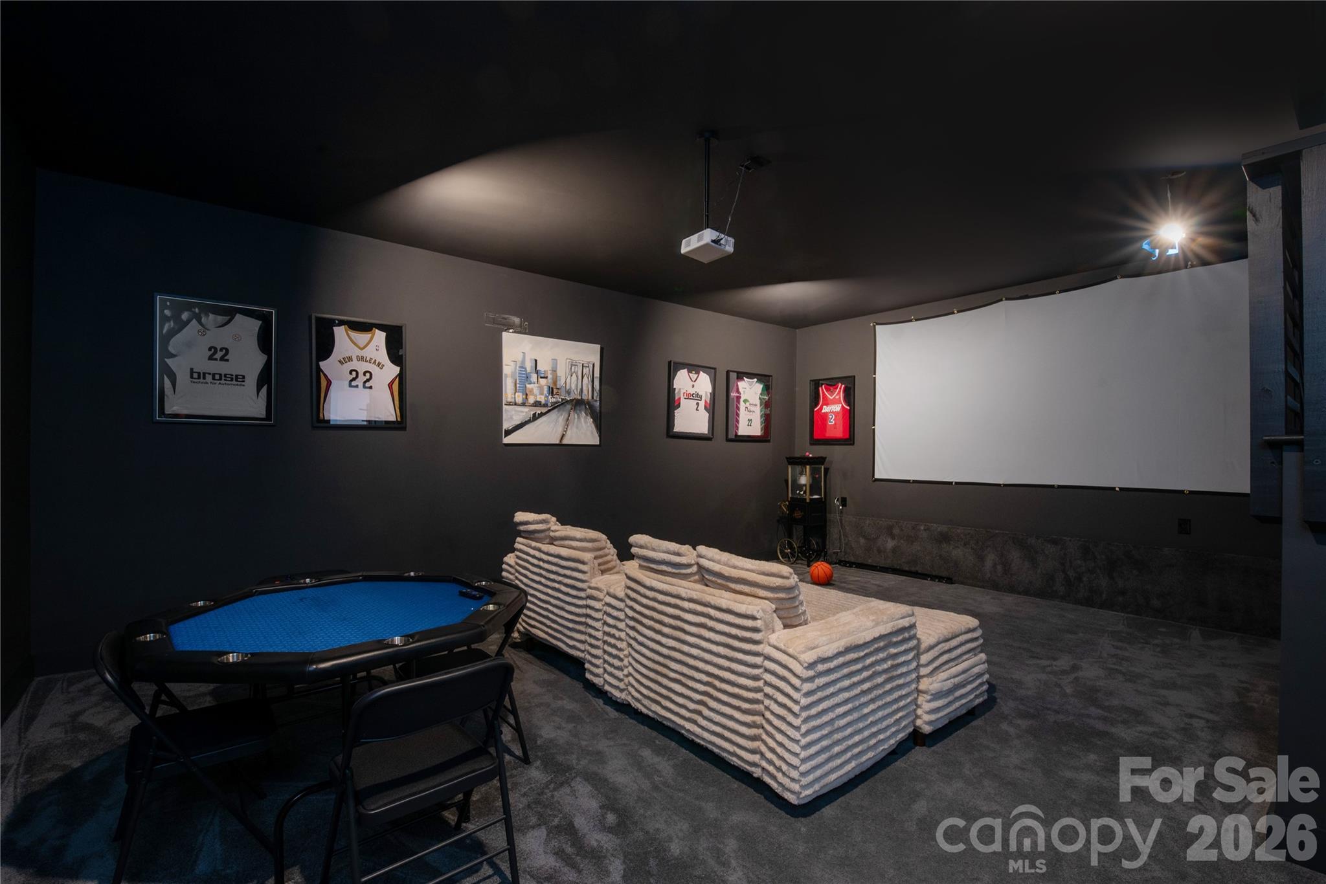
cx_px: 663
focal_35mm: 15
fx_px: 553
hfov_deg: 100.4
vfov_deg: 77.3
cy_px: 442
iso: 400
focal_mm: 15
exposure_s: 1/1.25
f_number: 11
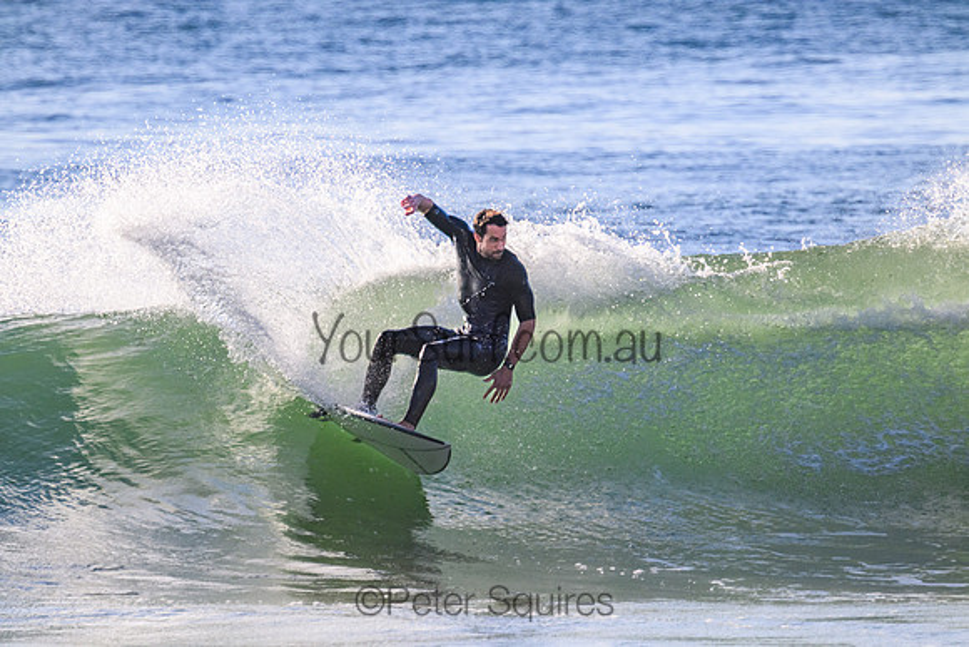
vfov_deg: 1.7
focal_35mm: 800
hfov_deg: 2.6
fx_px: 21537
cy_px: 324
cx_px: 484
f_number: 11
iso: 1600
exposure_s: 1/2000
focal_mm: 800
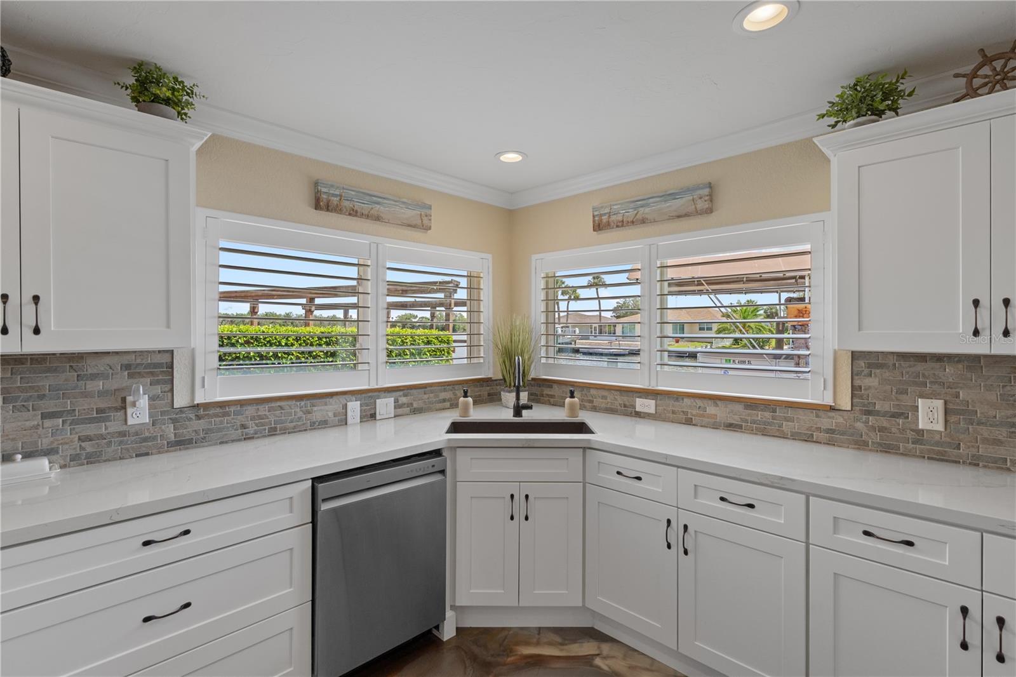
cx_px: 508
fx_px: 466
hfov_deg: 95.0
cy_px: 338
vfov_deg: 72.0
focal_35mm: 16
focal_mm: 11
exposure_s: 1/30
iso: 250
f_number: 8
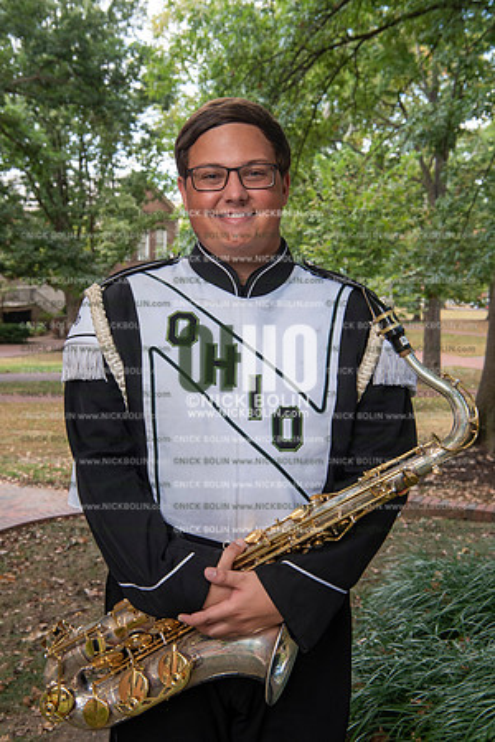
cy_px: 371
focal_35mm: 46
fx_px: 949
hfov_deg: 29.2
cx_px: 248
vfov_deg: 42.7
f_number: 8
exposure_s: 1/100
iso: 500
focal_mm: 46
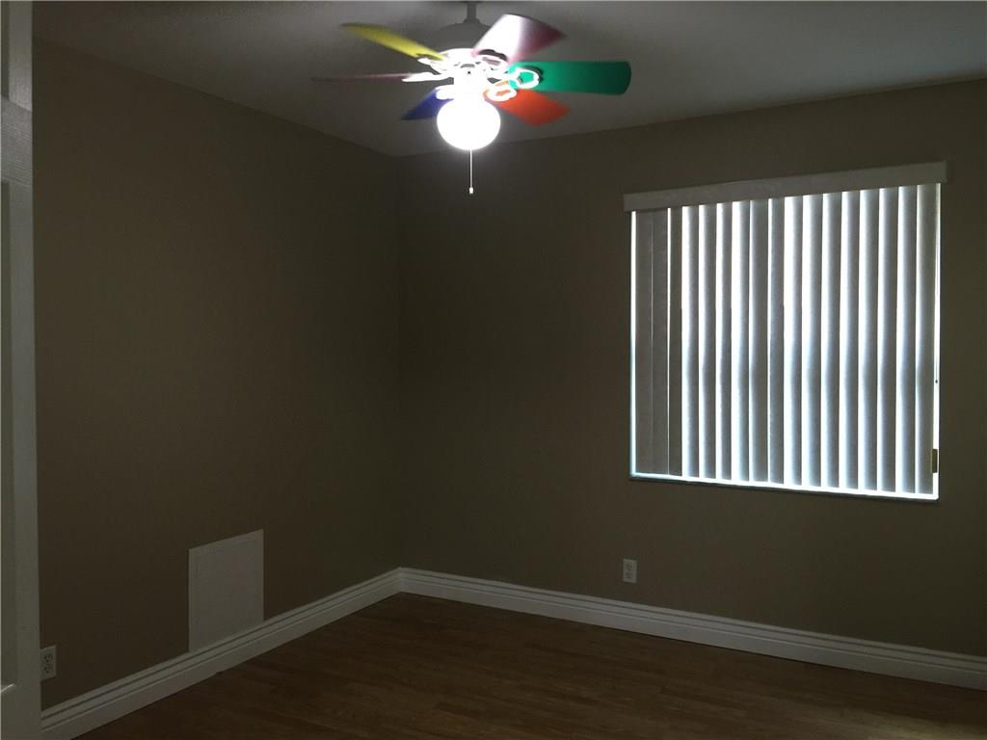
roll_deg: -0.3
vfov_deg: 48.2
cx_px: 494
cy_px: 370
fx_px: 827
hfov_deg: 61.7
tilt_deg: -1.7
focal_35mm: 29
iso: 100
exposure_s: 1/10
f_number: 2.2
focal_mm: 4.15
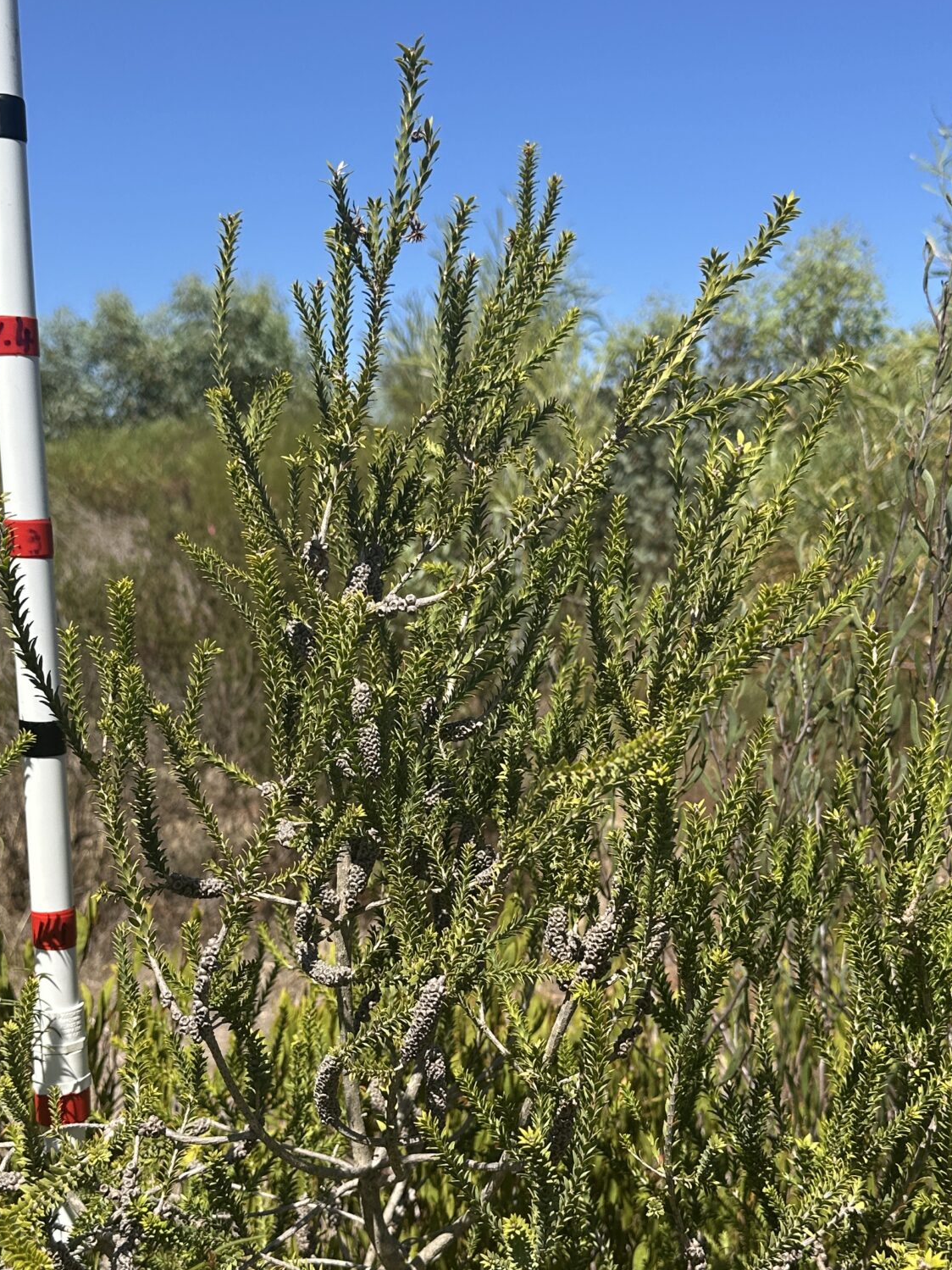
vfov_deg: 45.4
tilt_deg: -7.3
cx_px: 448
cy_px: 782
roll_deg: -0.1
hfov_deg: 35.1
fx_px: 1504
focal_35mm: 41
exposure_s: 1/3058
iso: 80
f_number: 1.78
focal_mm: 6.86
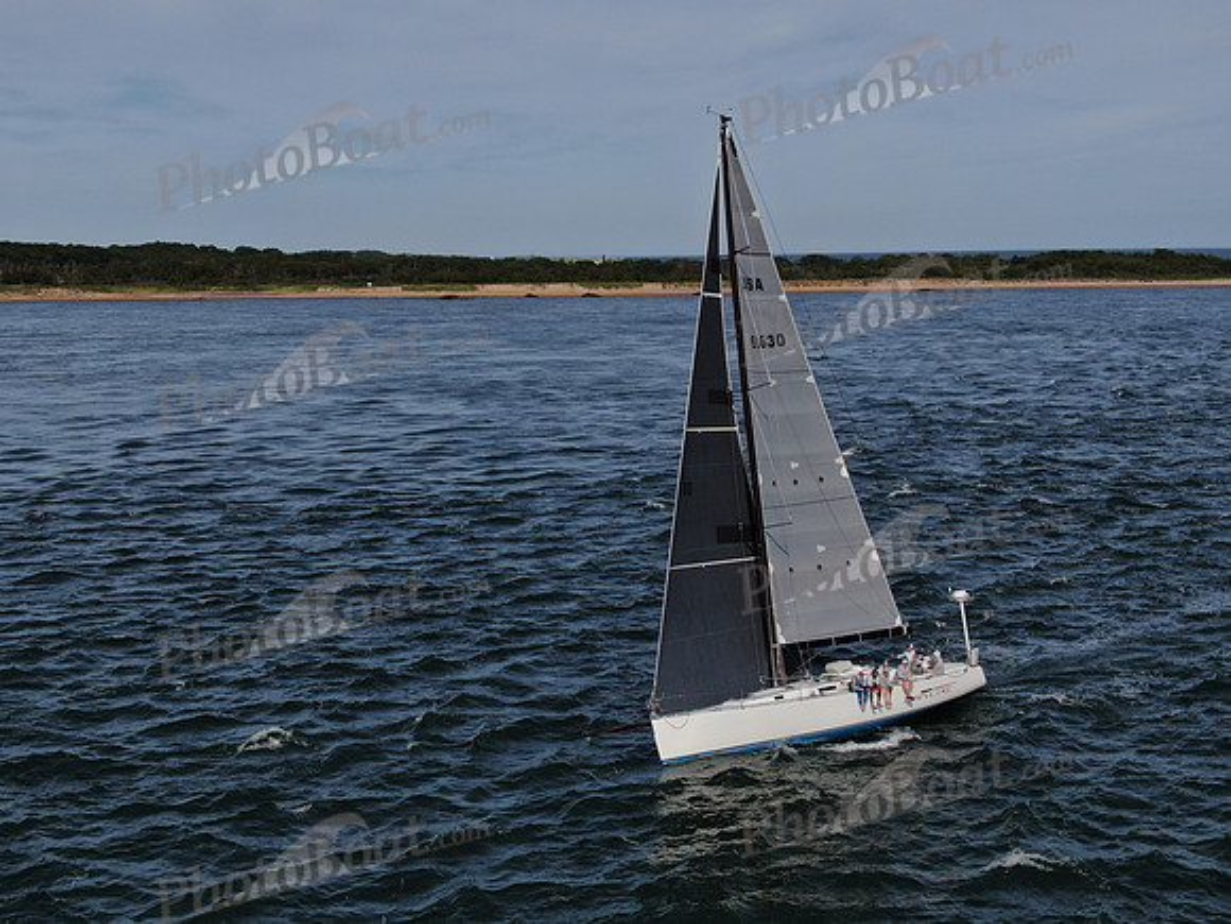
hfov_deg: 39.7
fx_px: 1707
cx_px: 616
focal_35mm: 48
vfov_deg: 30.3
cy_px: 462
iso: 100
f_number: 3.8
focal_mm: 8.6
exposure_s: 1/2000
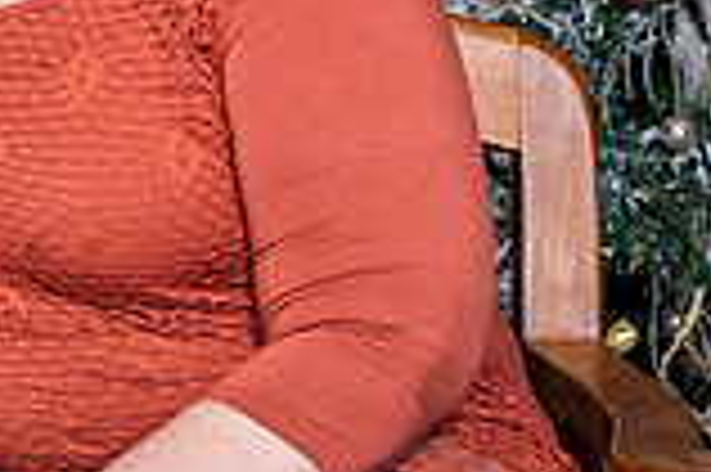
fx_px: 6175
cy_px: -9
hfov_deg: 6.5
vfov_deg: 4.4
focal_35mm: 313
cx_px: -500
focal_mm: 85
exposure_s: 1/125
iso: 400
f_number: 8
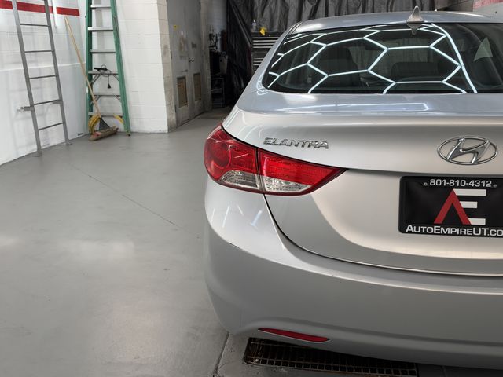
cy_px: 188
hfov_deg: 58.4
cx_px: 252
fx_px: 450
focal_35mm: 31
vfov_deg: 45.4
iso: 64
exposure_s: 1/242
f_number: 1.8
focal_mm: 6.93
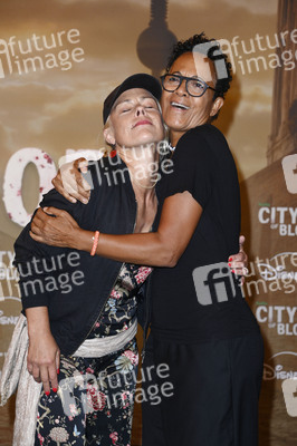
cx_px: 148
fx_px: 1215
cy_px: 223
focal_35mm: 98
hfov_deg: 13.9
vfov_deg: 20.8
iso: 640
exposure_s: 1/250
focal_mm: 98
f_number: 5.6
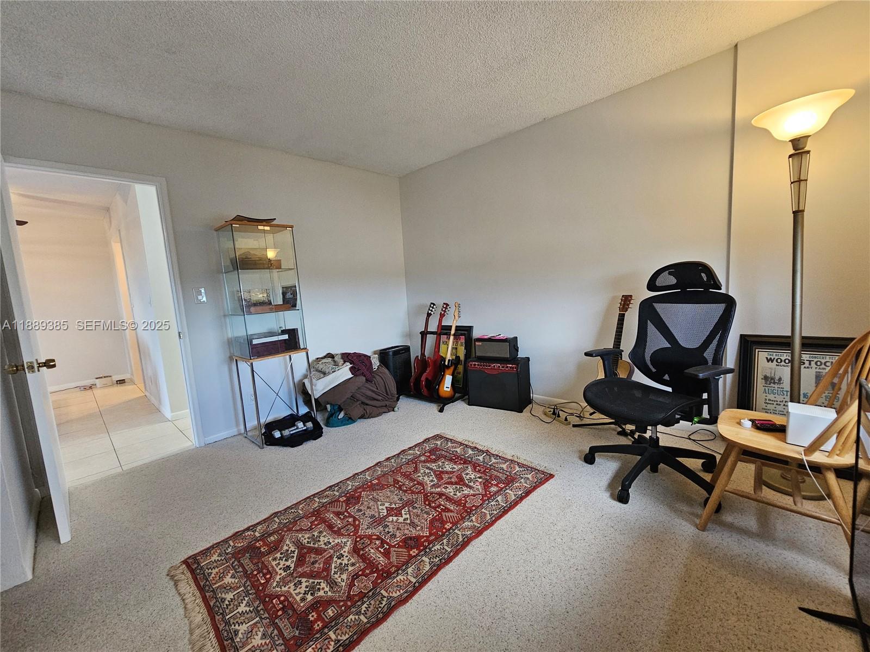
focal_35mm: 13
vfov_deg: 89.9
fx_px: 327
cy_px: 326
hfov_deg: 106.2
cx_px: 435
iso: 400
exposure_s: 1/60
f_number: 2.2
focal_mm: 2.2
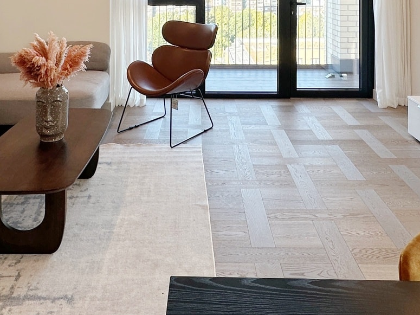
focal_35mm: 37
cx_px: 196
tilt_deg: +0.3
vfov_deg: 33.9
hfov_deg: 50.1
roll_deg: +0.1
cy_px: -26
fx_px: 449
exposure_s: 1/150
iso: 40
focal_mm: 2.22
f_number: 2.2
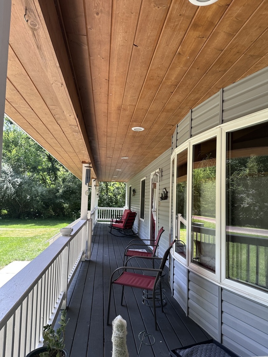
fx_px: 248
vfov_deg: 71.6
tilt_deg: +4.3
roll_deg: -2.7
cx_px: 134
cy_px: 178
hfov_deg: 56.8
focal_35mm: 24
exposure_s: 1/404
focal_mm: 6.86
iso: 80
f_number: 1.78
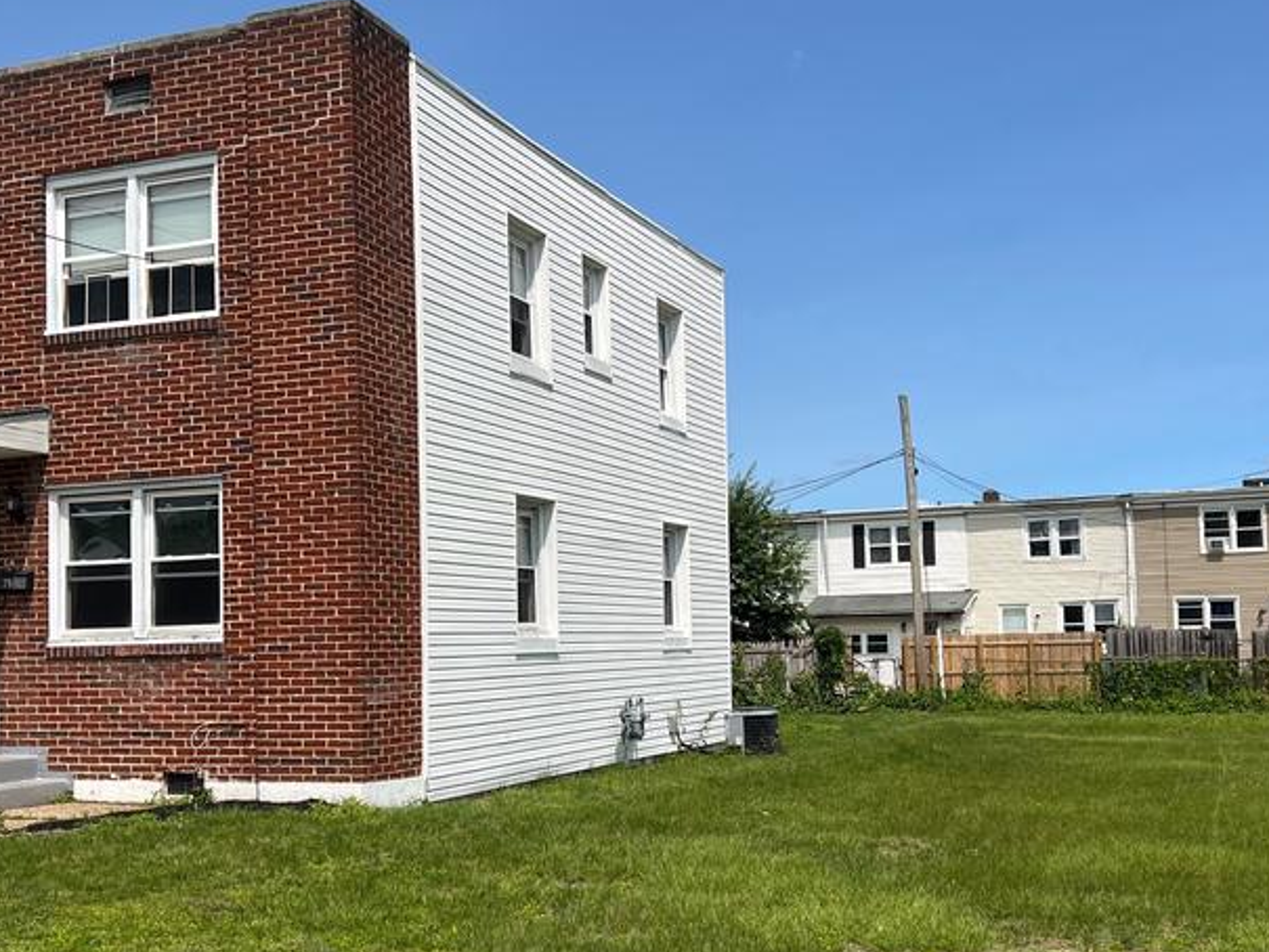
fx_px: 1613
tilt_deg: +1.8
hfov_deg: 42.9
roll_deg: +1.3
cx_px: 592
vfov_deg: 32.8
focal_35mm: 44
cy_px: 570
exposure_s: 1/6579
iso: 50
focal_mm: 5.7
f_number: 1.5
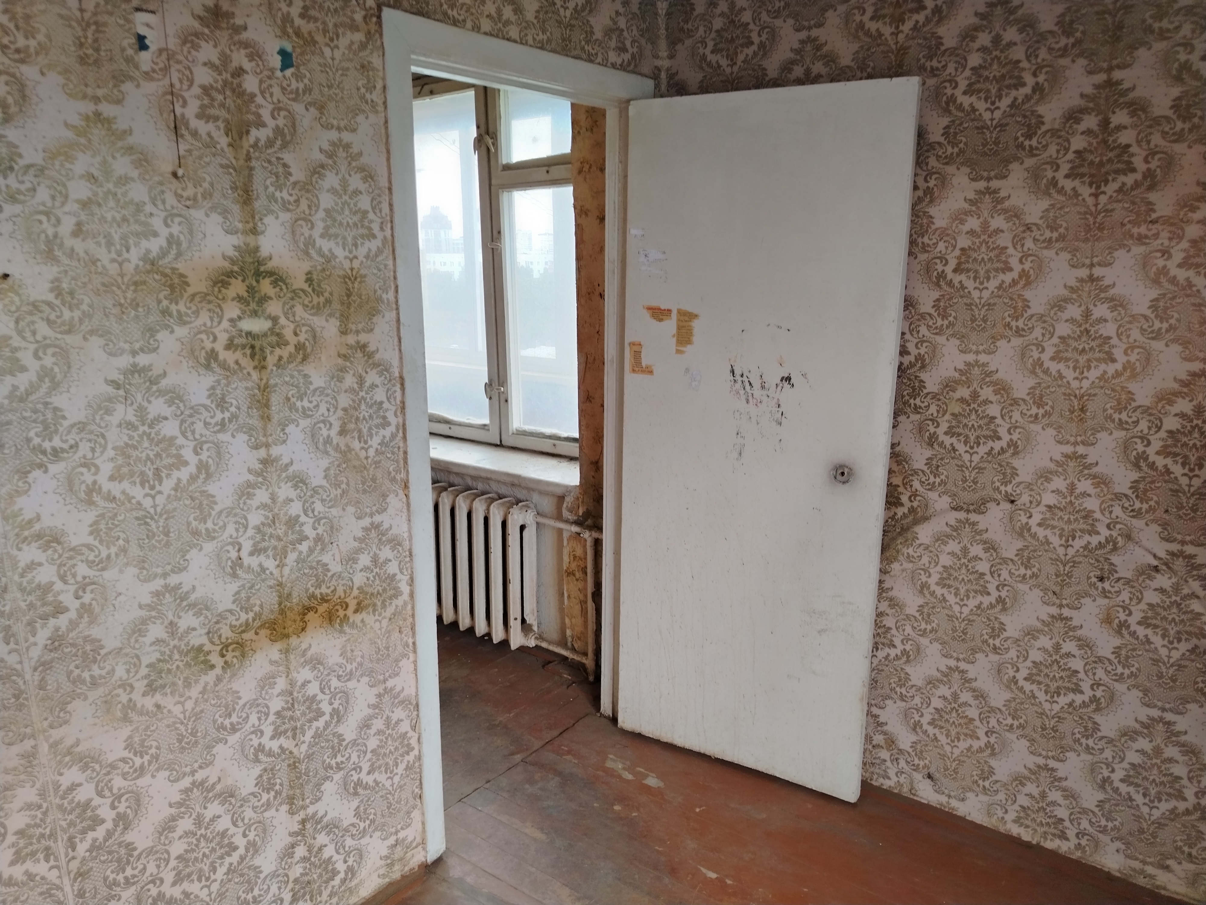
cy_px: 452
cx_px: 603
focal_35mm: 24
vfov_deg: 56.8
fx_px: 836
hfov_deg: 71.6
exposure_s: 1/50
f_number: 1.75
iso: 176
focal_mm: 5.25
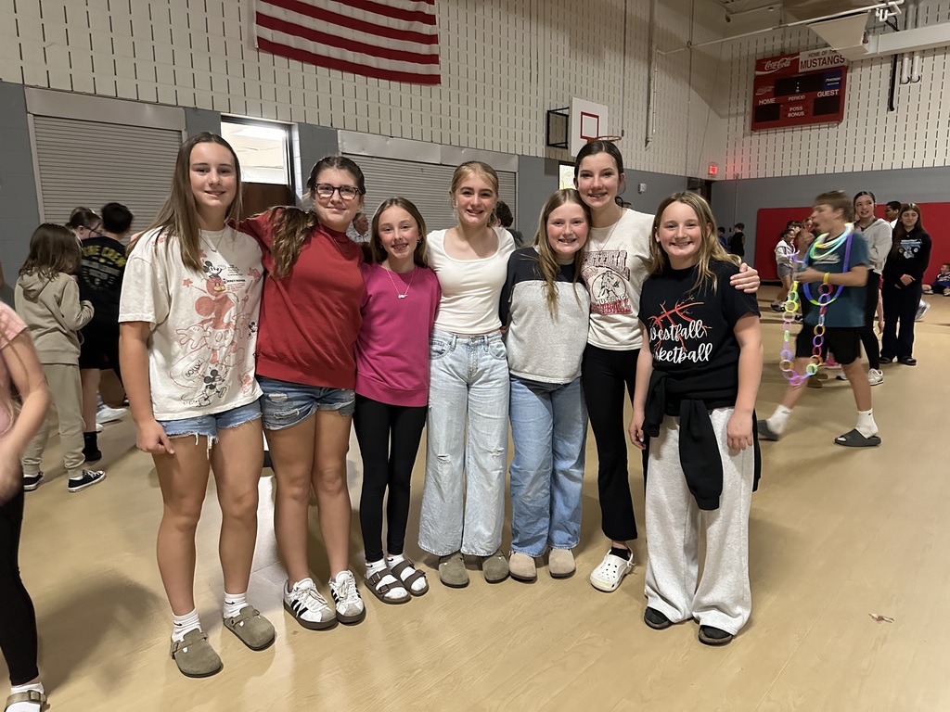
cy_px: 356
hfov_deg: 71.6
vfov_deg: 56.8
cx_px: 475
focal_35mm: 24
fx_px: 659
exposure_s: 1/40
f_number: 1.78
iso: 1000
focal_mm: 6.86
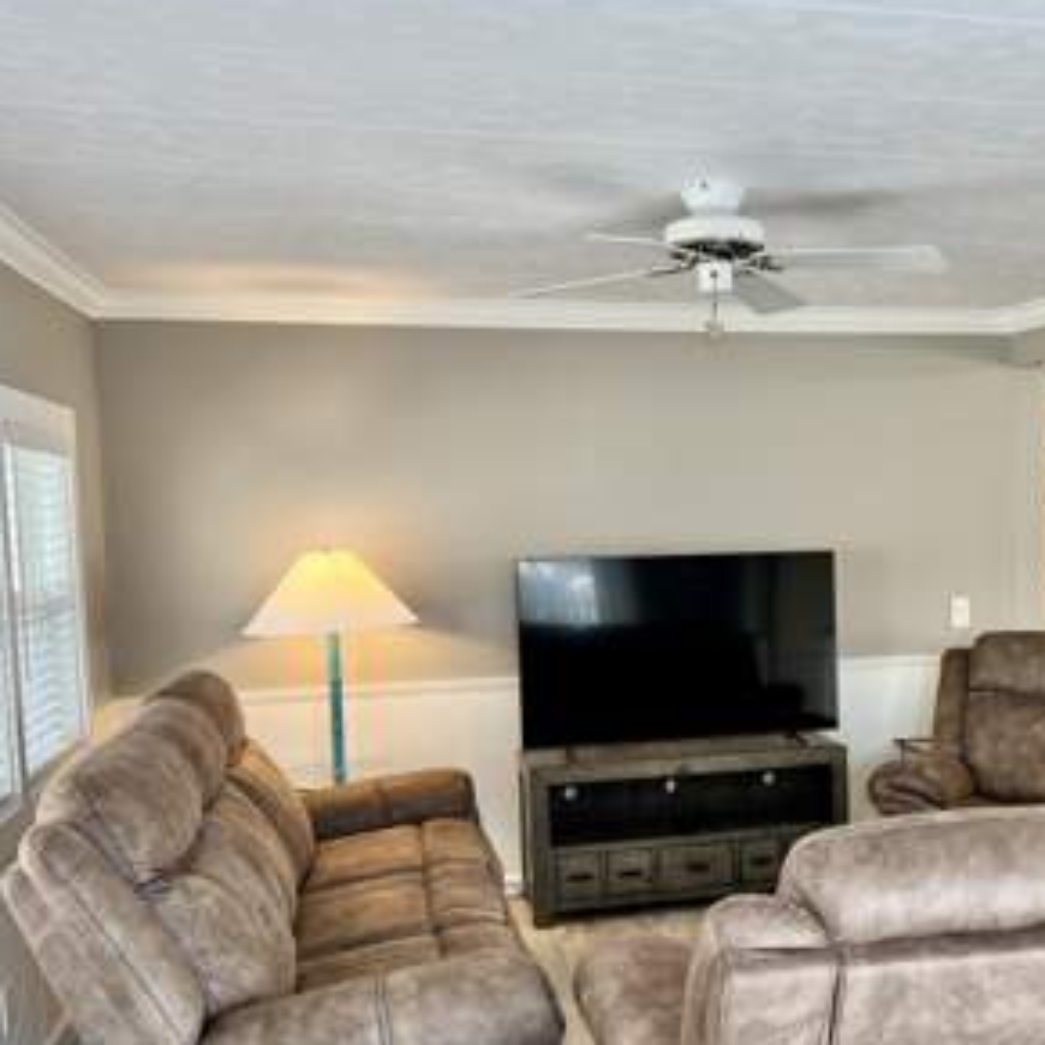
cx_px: 739
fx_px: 1298
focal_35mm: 38
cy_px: 604
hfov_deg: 42.9
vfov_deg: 43.7
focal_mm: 5.7
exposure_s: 1/120
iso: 80
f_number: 1.5
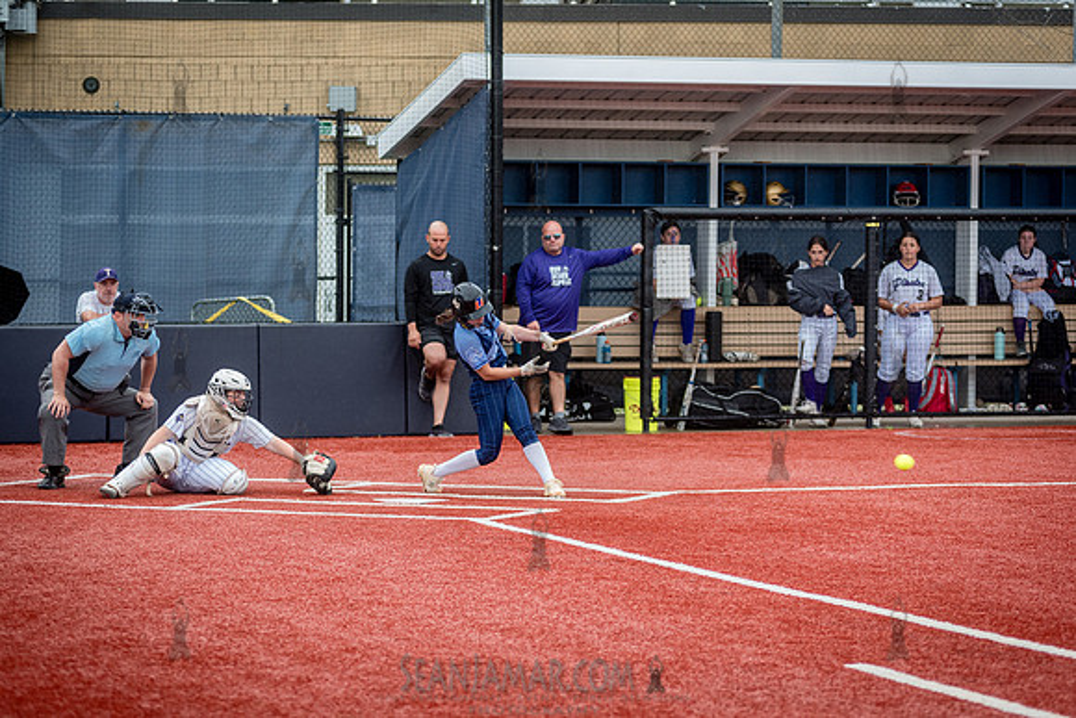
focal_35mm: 120
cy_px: 359
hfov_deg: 17.1
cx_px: 538
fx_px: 3587
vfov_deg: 11.4
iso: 800
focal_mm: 120
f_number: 3.5
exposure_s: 1/800
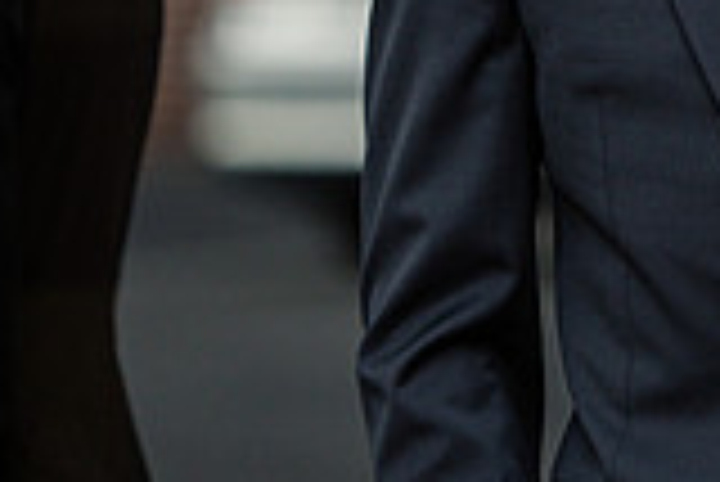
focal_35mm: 488
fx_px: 9769
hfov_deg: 4.2
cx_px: 608
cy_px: -146
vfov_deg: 2.8
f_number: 2.8
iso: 400
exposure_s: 1/640
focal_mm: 135
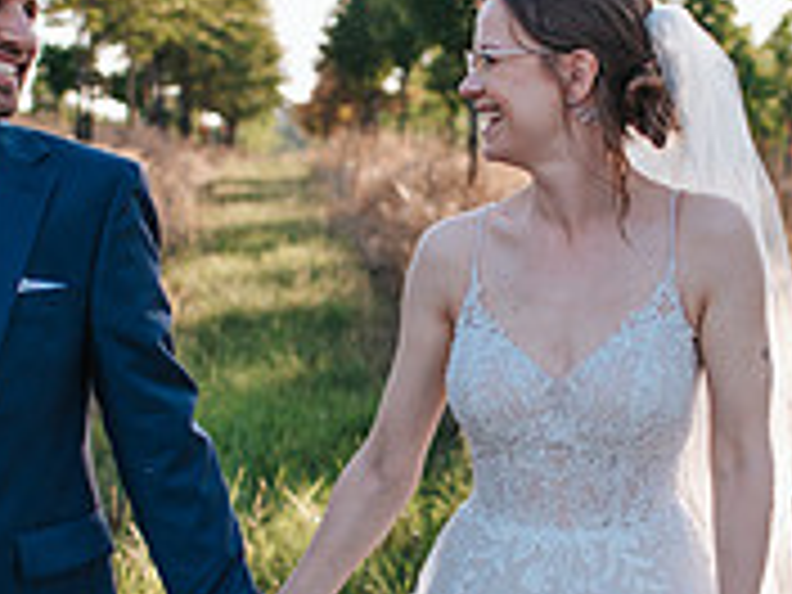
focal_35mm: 123
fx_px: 2814
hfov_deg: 16.0
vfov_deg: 12.0
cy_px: 429
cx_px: 448
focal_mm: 35
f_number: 2.8
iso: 100
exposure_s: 1/400
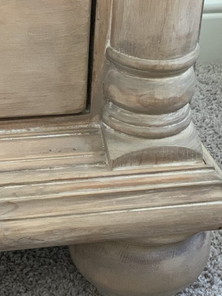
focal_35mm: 91
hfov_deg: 16.2
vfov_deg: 21.5
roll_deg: -3.5
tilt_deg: -30.9
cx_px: 90
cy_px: 159
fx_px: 778
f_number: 2.4
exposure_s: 1/60
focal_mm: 6
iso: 320
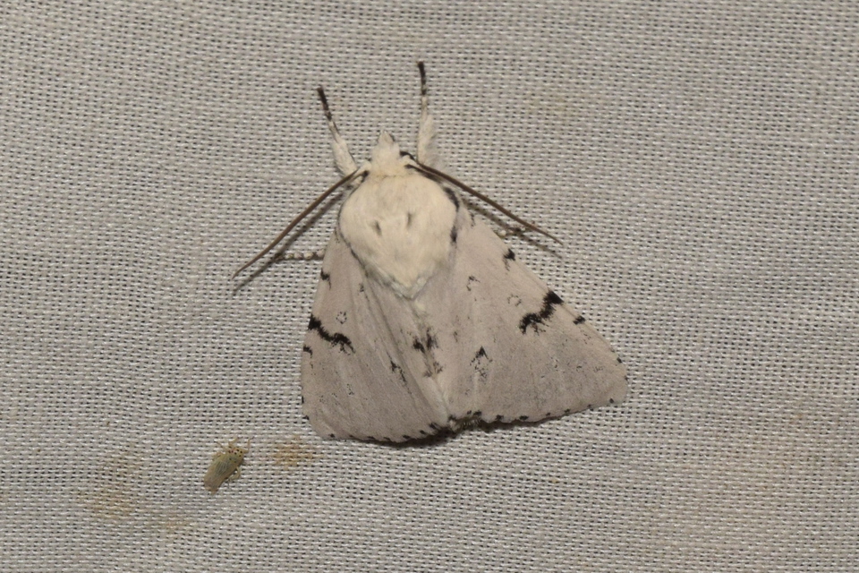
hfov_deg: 9.8
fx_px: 5010
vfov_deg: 6.5
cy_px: 286
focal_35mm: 210
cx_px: 430
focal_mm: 140
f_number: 14
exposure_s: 1/200
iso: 400
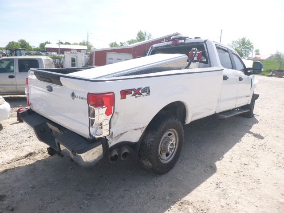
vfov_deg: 54.9
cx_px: 142
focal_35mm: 25
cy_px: 106
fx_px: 205
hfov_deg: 69.4
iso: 100
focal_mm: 4.5
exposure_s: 1/320
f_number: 3.9
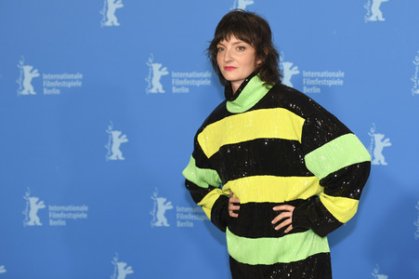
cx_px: 210
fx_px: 1070
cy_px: 140
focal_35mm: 92
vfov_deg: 14.8
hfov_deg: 22.2
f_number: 3.5
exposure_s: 1/320
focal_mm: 92
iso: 800
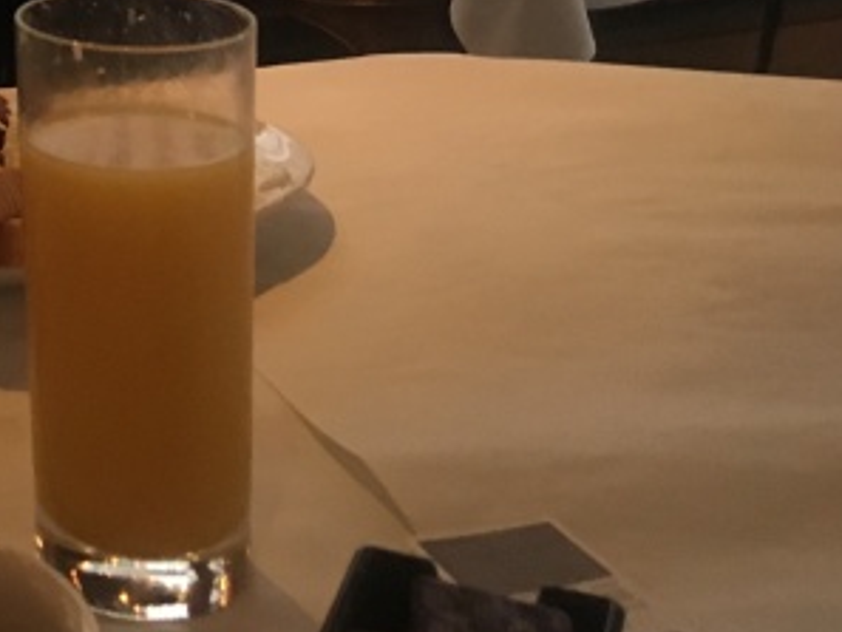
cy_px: -187
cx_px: -244
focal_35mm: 78
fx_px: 1898
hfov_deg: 22.5
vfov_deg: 17.7
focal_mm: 4.15
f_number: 2.2
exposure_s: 1/30
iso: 125
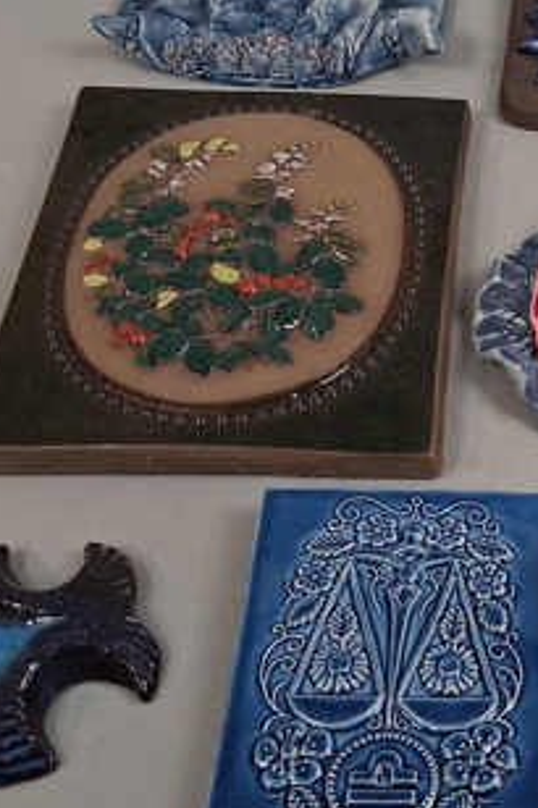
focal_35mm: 73
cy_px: 362
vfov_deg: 27.7
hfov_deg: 17.4
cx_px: 714
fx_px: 1638
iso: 250
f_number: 1.8
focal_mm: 4
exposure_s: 1/50
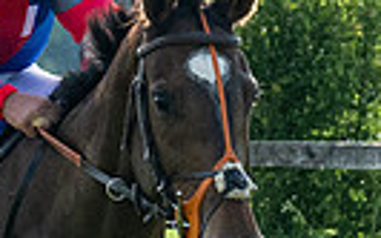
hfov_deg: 1.8
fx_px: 12050
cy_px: 75
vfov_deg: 1.1
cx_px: -304
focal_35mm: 1161
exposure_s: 1/2000
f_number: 5
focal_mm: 100
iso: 400
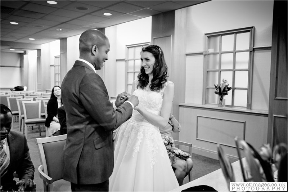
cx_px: 144
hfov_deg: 58.7
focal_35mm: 32
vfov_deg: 41.1
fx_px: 256
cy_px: 96
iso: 6400
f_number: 3.5
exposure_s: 1/125
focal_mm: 32
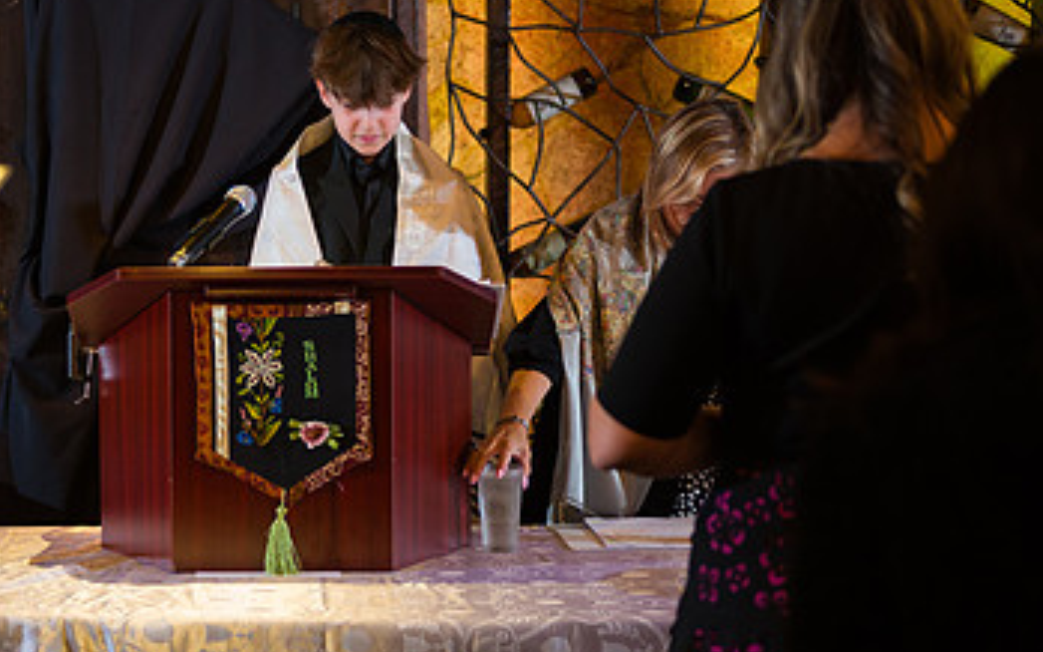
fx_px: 2785
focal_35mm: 98
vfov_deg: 13.3
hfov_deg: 21.0
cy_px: 293
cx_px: 264
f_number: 3.2
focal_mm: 55
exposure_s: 1/200
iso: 1250
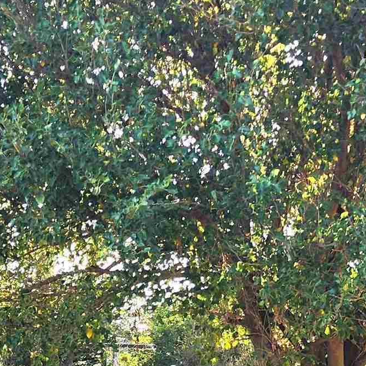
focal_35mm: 94
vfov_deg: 17.7
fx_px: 1124
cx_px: 342
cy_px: 422
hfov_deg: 18.1
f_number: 1.8
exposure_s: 1/323
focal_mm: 6.4
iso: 12
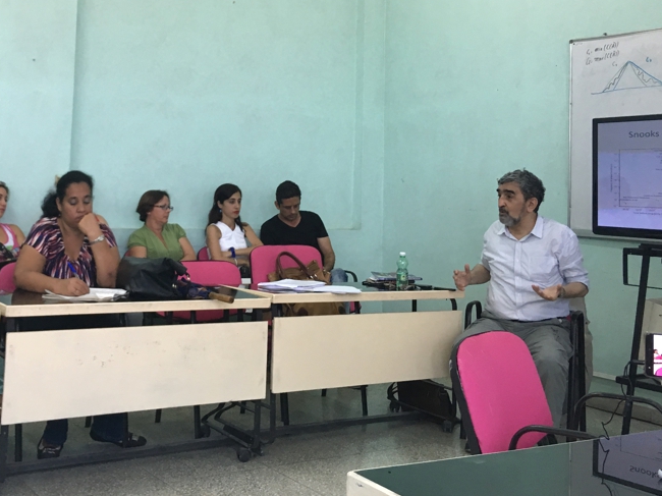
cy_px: 129
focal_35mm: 45
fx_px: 860
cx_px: 225
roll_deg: -1.0
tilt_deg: +3.4
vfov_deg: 31.6
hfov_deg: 41.6
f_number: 2.2
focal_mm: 4.15
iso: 50
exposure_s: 1/33
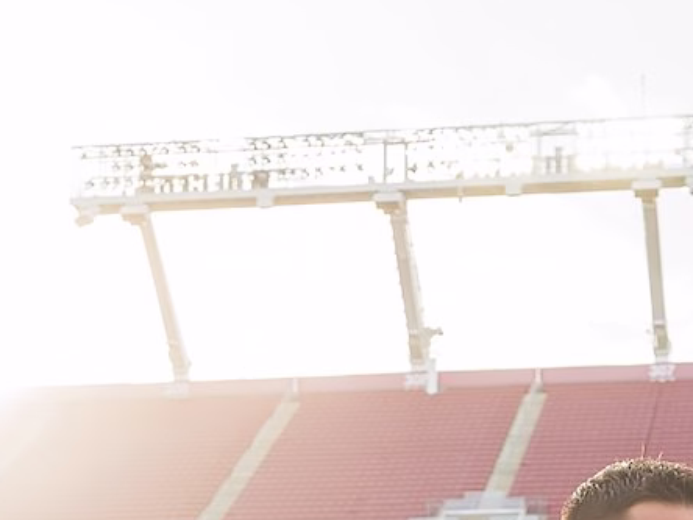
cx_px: 468
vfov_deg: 10.9
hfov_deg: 15.1
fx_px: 2603
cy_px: 821
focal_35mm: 130
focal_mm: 30
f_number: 5.6
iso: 160
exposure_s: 1/160
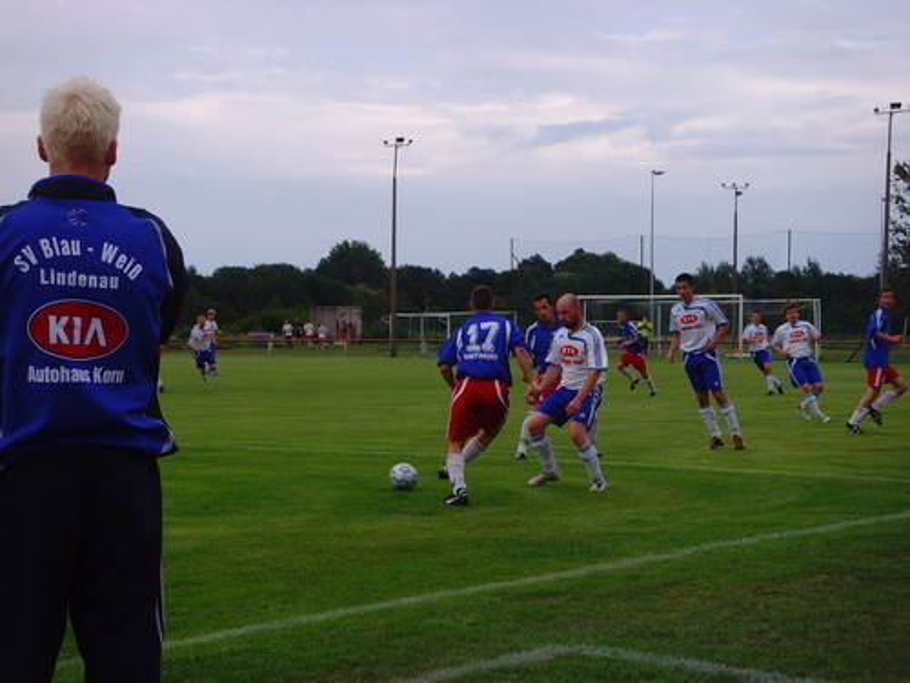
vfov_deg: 18.4
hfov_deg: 24.4
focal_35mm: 80
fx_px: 2103
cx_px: 455
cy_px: 342
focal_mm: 13.7
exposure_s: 1/350
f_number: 4.2
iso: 80
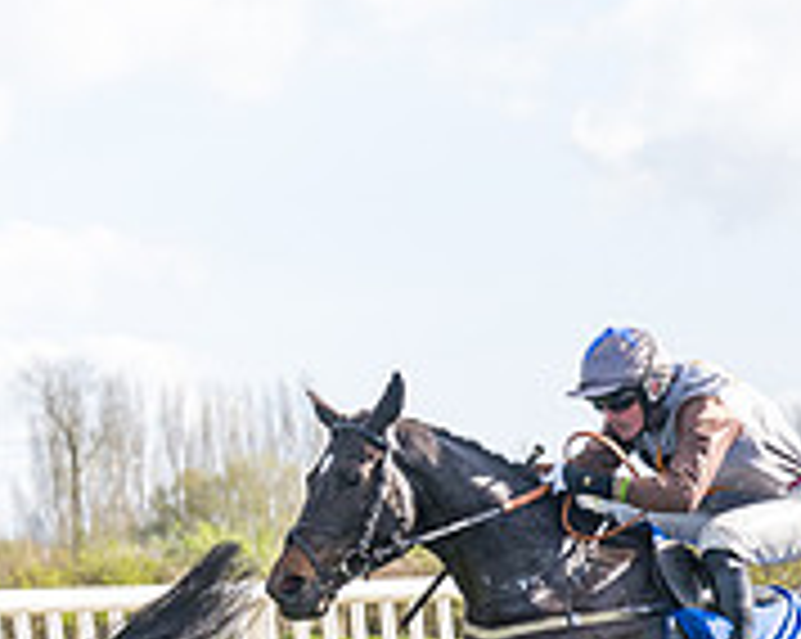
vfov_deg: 5.0
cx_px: 1190
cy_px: 621
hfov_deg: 6.2
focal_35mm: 307
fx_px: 7270
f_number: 4
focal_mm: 77
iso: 400
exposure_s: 1/1600
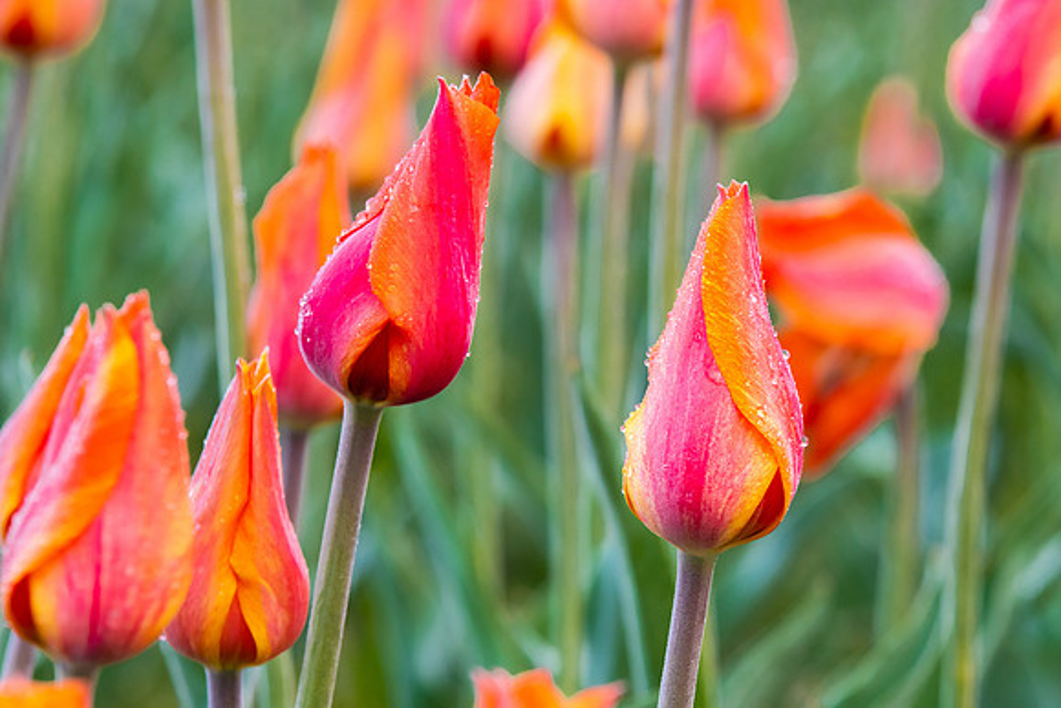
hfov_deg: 7.3
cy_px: 348
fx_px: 8260
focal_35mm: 280
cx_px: 743
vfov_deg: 4.9
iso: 800
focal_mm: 200
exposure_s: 1/60
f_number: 9
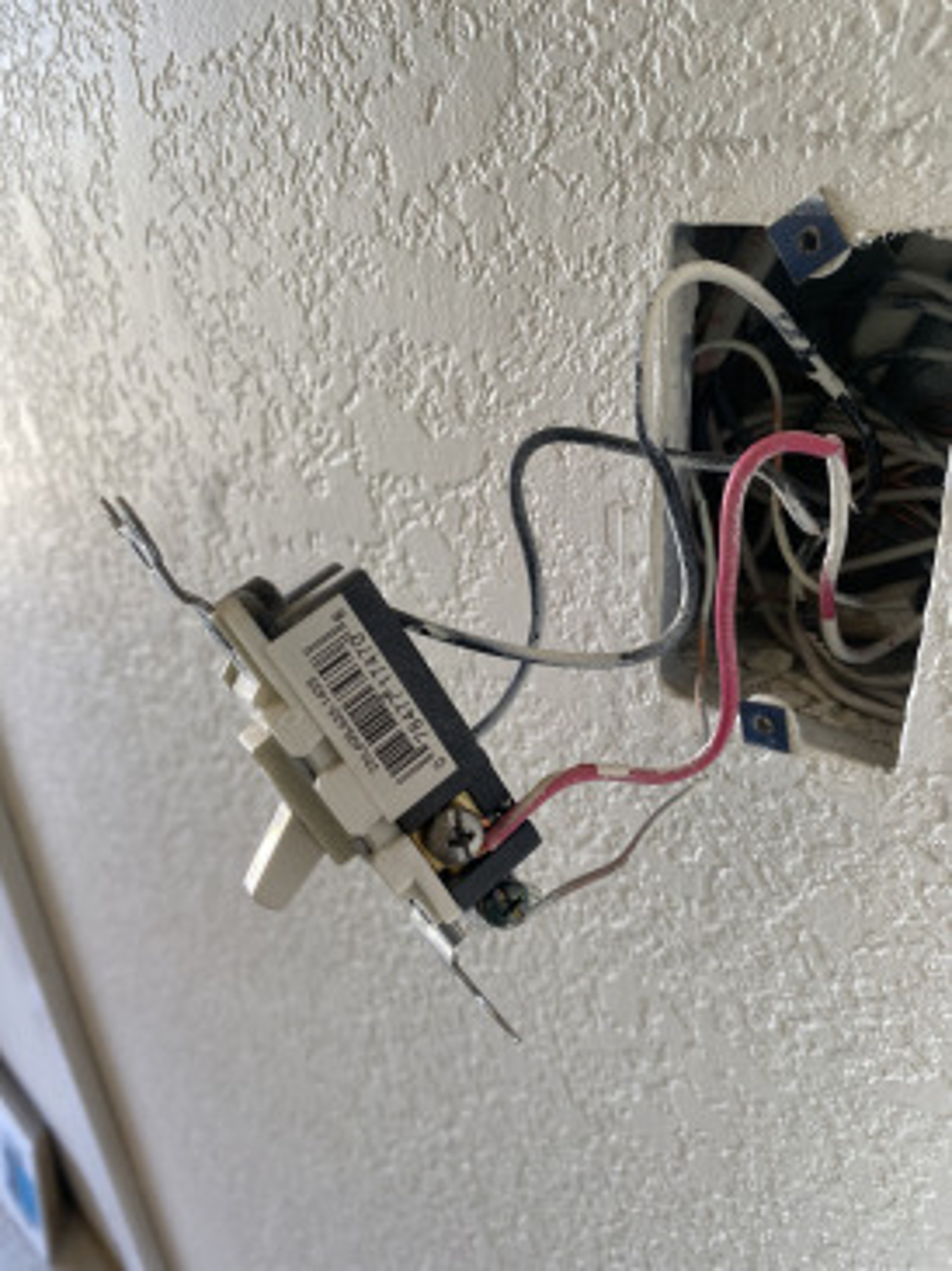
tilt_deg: -29.0
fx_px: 955
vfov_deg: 67.3
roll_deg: +4.2
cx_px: 476
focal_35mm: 26
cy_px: 636
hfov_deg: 53.0
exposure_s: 1/121
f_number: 1.8
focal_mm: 4.25
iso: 125
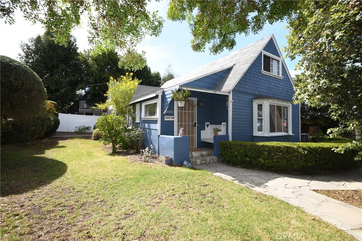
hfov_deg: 100.4
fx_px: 151
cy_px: 120
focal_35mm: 15
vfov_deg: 77.3
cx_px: 181
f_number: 5.6
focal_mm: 10
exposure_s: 1/250
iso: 100
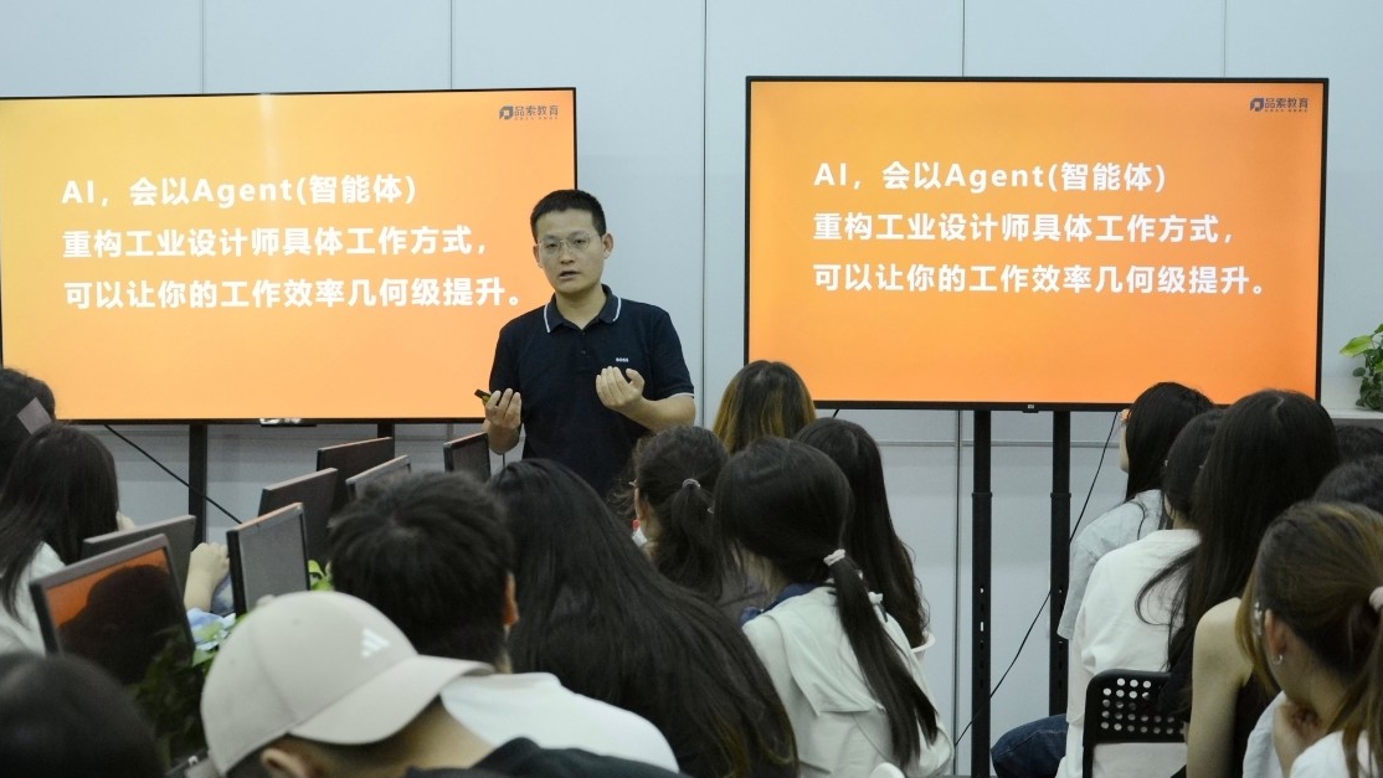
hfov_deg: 26.8
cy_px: 444
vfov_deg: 15.3
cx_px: 690
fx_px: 2897
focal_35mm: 79
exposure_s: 1/125
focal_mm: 50
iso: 3200
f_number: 5.6
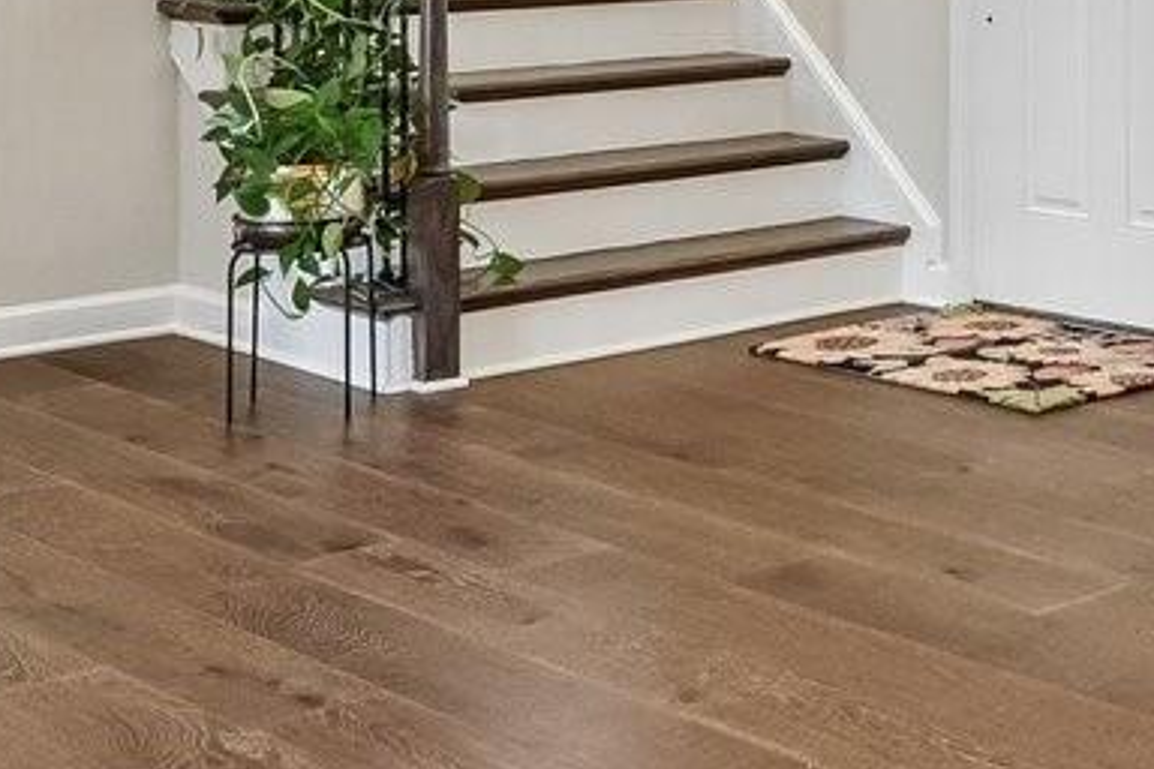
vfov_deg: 16.4
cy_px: -155
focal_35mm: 80
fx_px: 2564
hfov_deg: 22.1
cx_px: 1593
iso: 400
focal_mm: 10
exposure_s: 1/8
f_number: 8
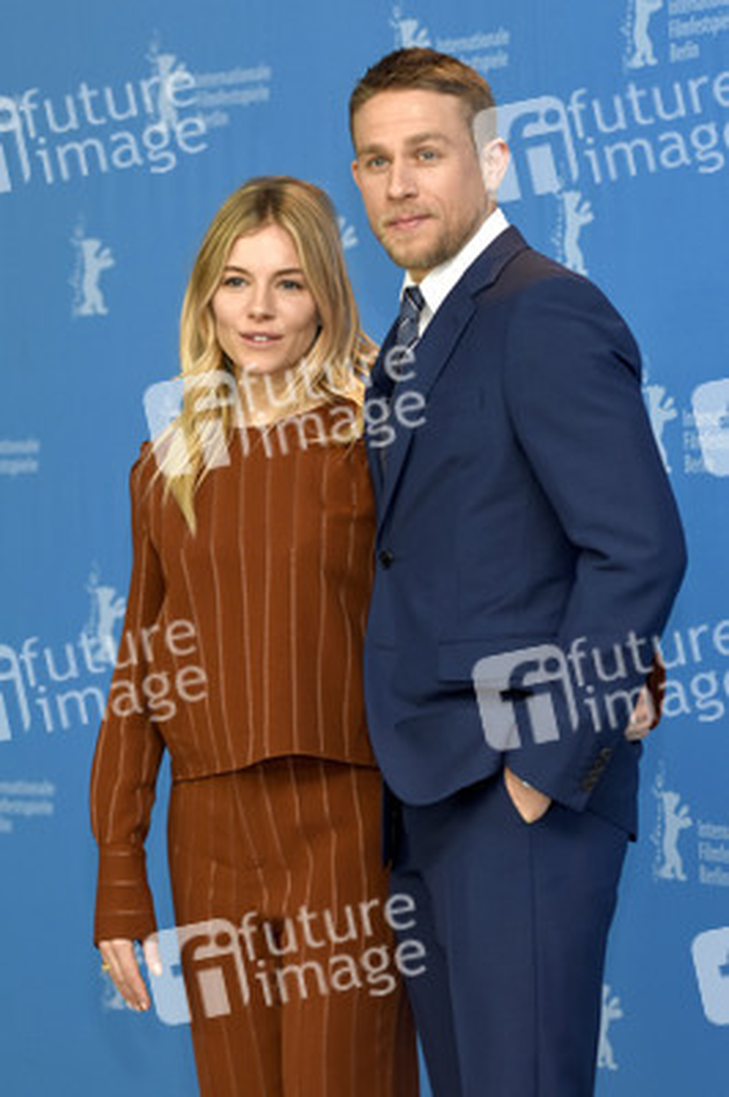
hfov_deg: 10.7
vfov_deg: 16.1
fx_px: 3879
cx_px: 364
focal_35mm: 128
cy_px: 548
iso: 800
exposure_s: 1/320
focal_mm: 85
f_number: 3.5
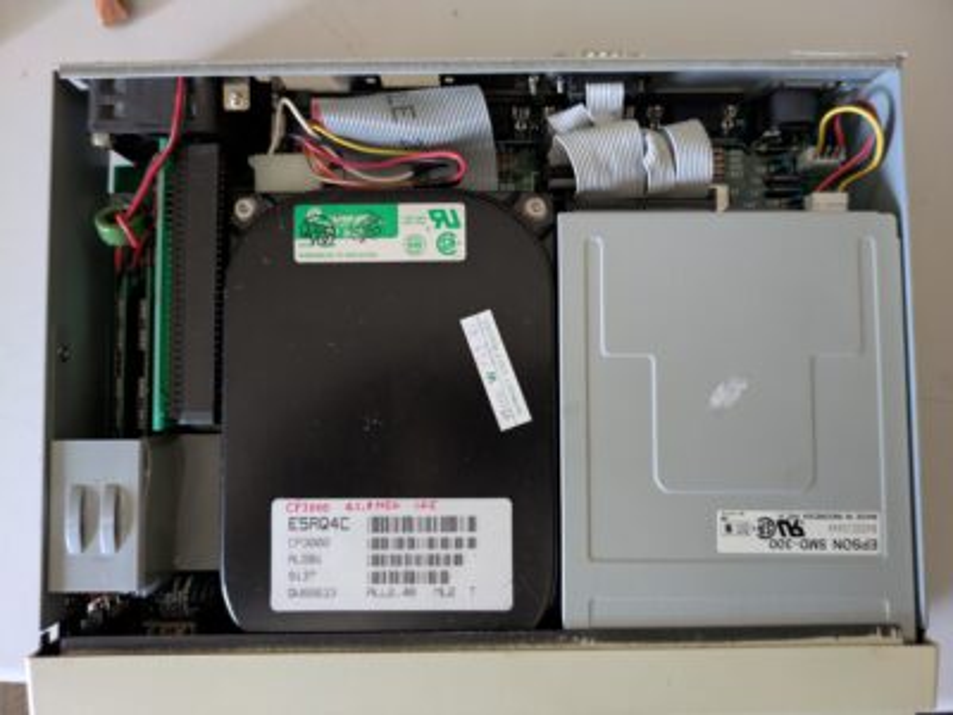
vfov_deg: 54.9
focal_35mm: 25
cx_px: 476
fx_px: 688
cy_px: 358
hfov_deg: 69.4
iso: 663
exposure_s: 1/24
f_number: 1.89
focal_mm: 5.43
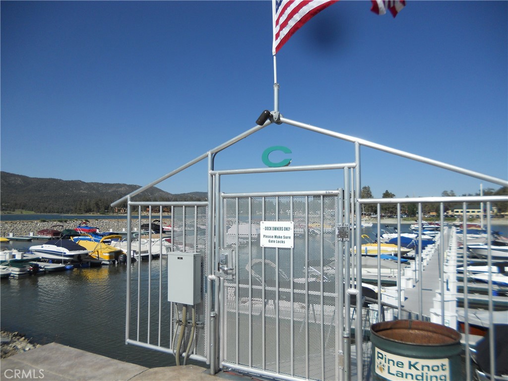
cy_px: 190
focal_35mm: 27
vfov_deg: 51.4
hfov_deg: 65.3
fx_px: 396
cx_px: 254
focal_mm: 4.9
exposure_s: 1/250
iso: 80
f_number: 8
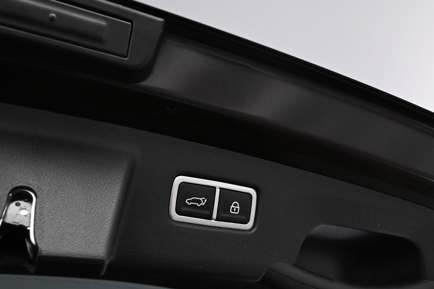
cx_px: 225
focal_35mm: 34
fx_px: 406
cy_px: 179
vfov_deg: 39.0
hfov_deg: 56.3
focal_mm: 17
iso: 4000
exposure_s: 1/125
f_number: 5.6
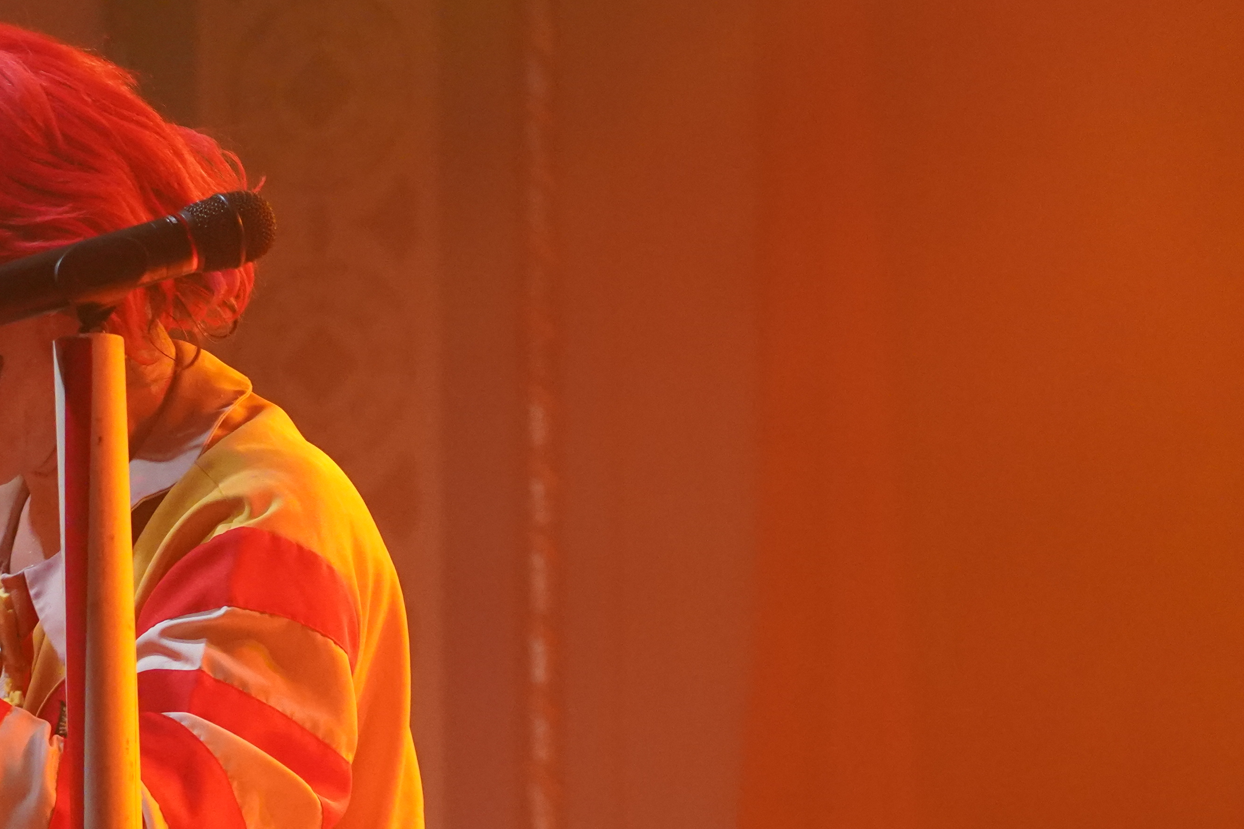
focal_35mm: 158
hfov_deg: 12.7
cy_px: 781
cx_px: -153
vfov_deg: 8.6
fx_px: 5459
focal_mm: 70
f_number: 4
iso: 6400
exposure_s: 1/160
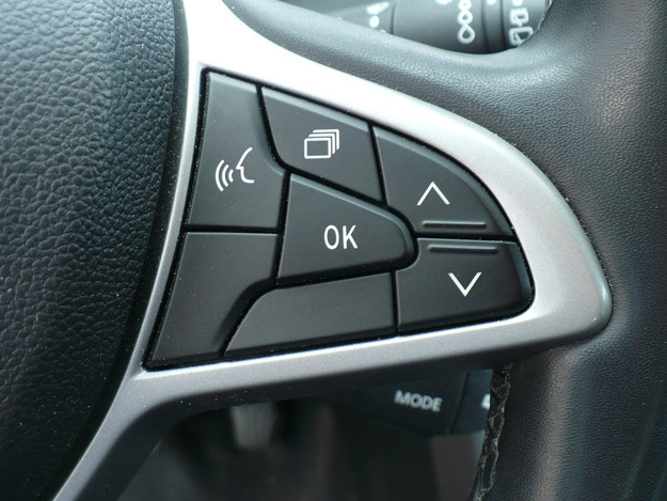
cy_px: 254
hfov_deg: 43.8
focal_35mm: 43
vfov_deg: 33.6
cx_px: 335
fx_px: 829
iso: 100
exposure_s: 1/30
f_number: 2.8
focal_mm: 6.1
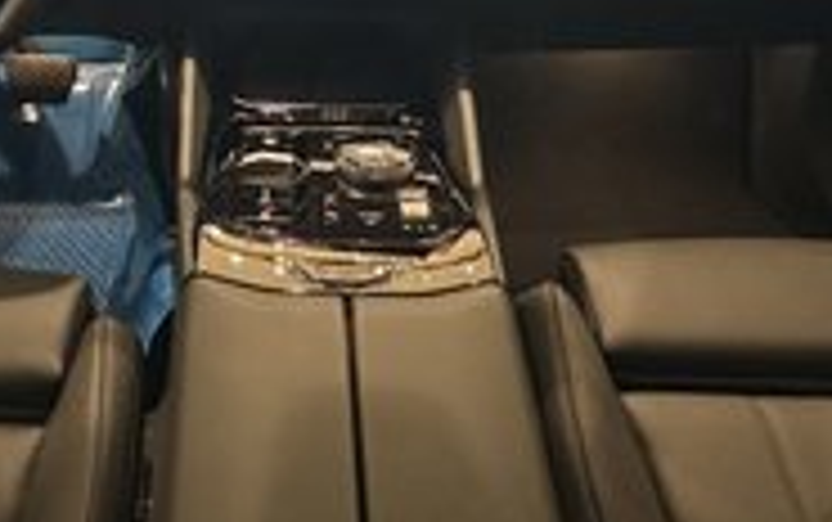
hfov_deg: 57.1
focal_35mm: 32
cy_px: 14
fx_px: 726
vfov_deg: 36.0
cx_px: 225
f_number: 2.2
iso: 800
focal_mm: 2.22
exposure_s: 1/42
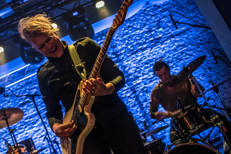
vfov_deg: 29.9
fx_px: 289
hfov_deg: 43.6
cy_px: 77
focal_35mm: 45
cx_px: 116
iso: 3200
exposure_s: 1/100
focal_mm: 30
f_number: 2.8
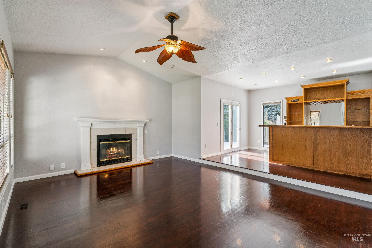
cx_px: 186
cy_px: 124
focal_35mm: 16
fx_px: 166
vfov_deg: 73.4
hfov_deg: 96.4
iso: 400
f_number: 13
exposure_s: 1/13
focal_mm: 16.1
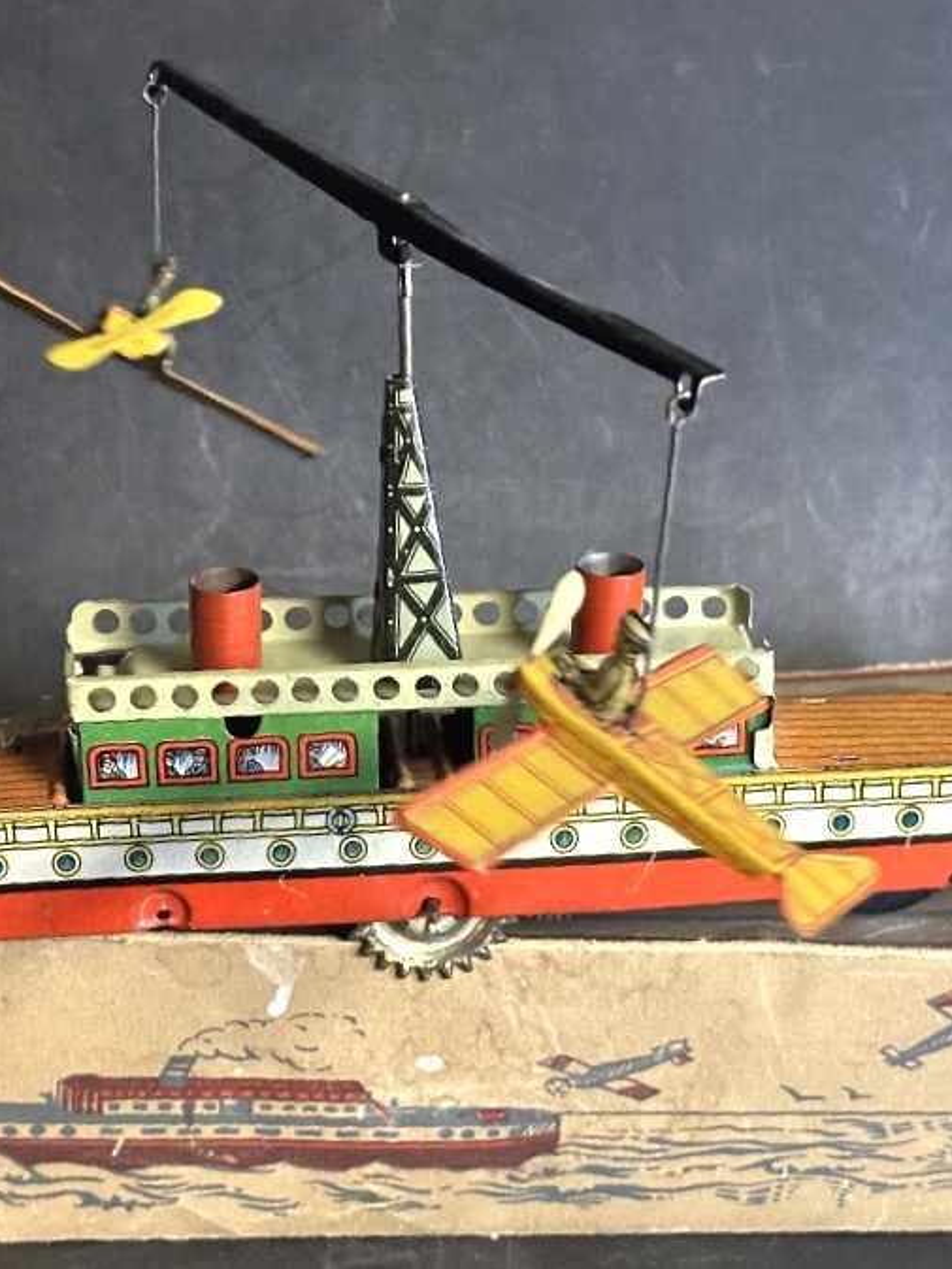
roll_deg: -2.0
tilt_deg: -24.1
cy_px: 625
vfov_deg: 29.8
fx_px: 2383
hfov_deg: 22.6
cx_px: 459
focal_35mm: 65
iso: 640
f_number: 1.78
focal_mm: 6.86
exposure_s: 1/25
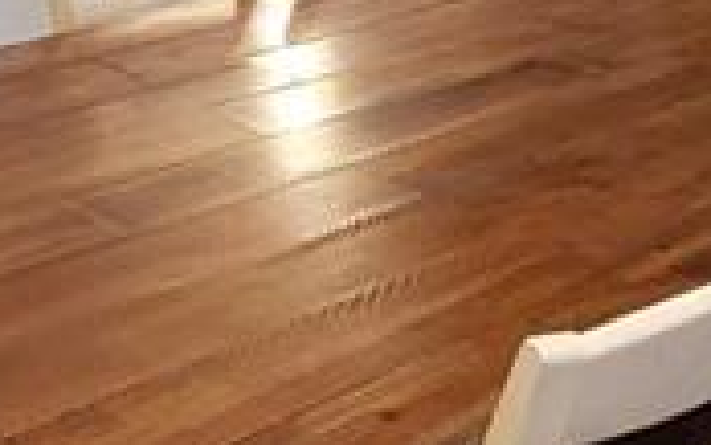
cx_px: 94
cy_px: -288
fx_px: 1571
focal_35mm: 81
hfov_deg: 24.9
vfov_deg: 14.6
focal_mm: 1.8
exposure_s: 1/60
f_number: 2.2
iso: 500
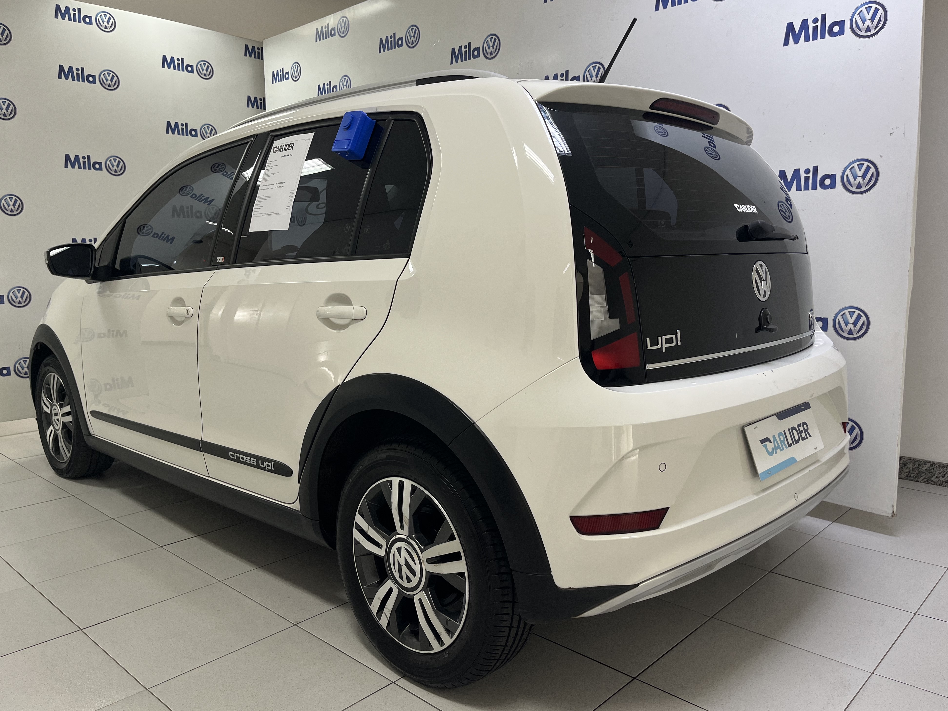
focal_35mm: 27
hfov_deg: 65.3
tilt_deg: -7.4
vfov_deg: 51.3
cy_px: 350
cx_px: 465
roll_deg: +0.5
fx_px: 739
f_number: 1.6
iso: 64
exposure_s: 1/60
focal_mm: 5.1
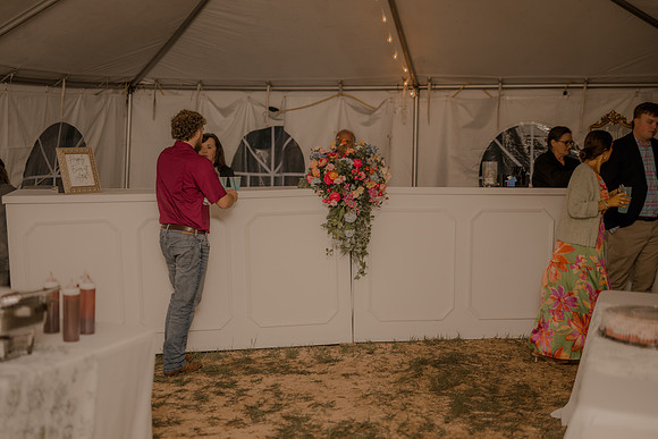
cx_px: 329
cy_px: 220
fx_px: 914
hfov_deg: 39.6
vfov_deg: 27.0
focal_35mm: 50
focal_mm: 50
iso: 100
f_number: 5.6
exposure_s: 1/125
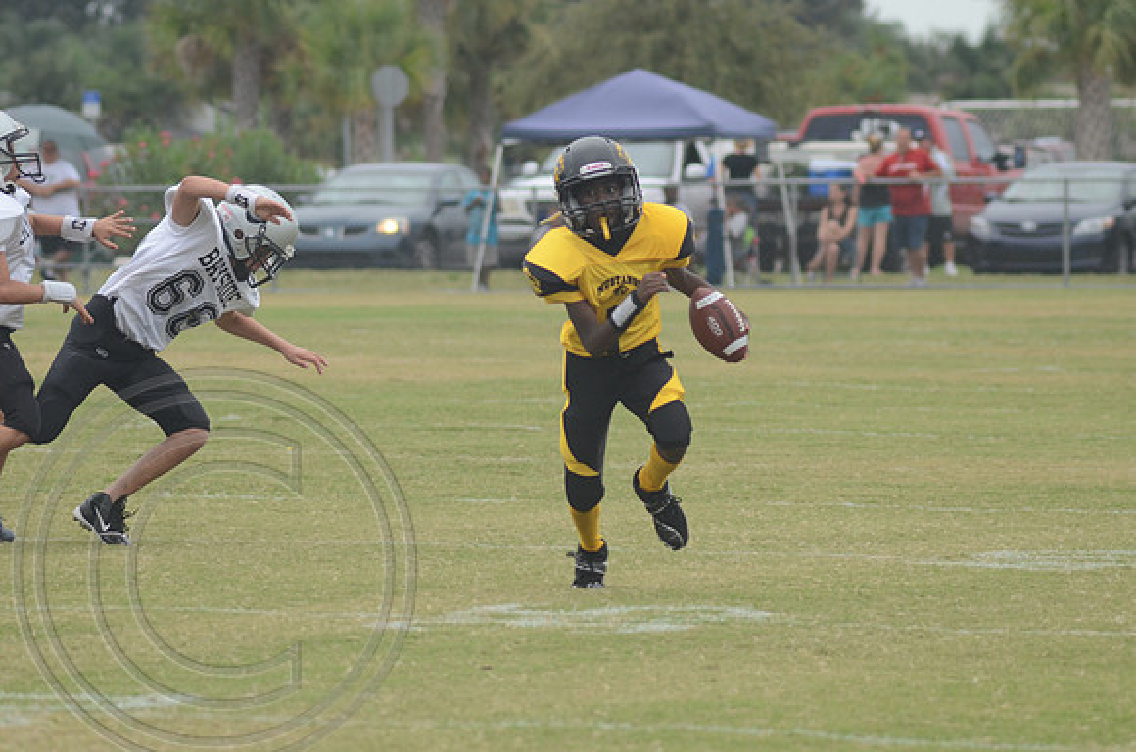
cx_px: 568
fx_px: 9446
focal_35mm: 300
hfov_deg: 6.9
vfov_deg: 4.6
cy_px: 376
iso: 400
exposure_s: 1/800
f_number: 5.6
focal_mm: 200
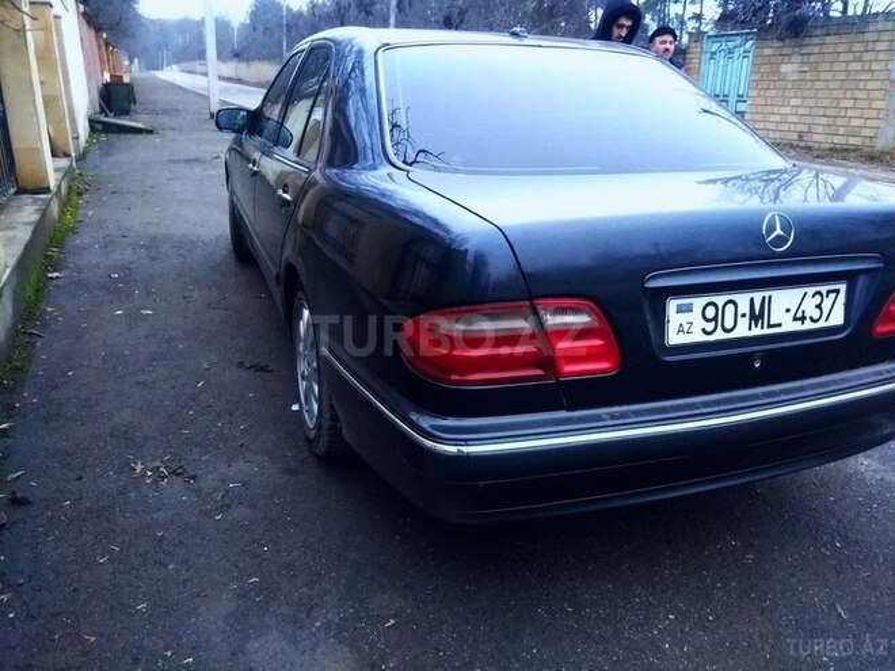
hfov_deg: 79.0
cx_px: 448
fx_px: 543
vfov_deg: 63.4
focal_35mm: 21
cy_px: 336
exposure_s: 1/33
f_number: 2
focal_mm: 3.57
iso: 1173
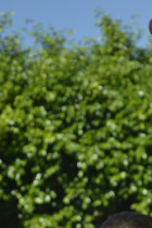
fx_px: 2370
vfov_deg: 5.5
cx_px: 175
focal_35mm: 374
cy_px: 175
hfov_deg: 3.7
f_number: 5.6
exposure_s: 1/500
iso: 100
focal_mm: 105
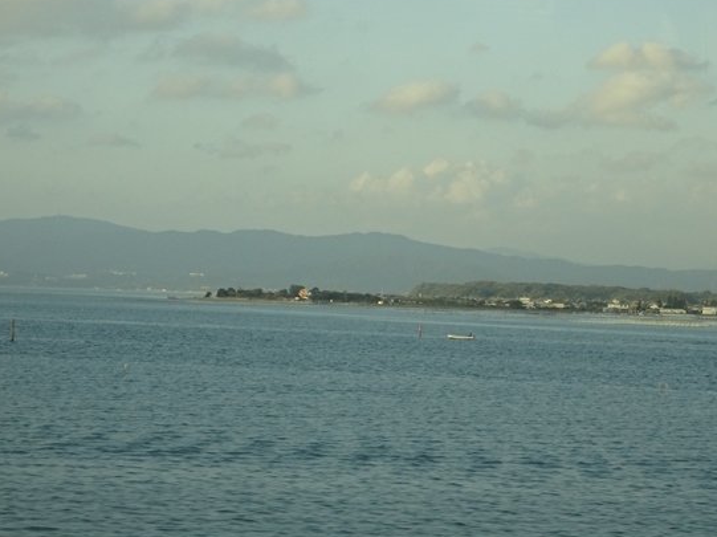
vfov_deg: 14.6
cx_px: 282
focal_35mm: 101
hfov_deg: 19.4
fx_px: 2091
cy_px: 307
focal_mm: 13.26
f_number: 5
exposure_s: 1/250
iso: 160
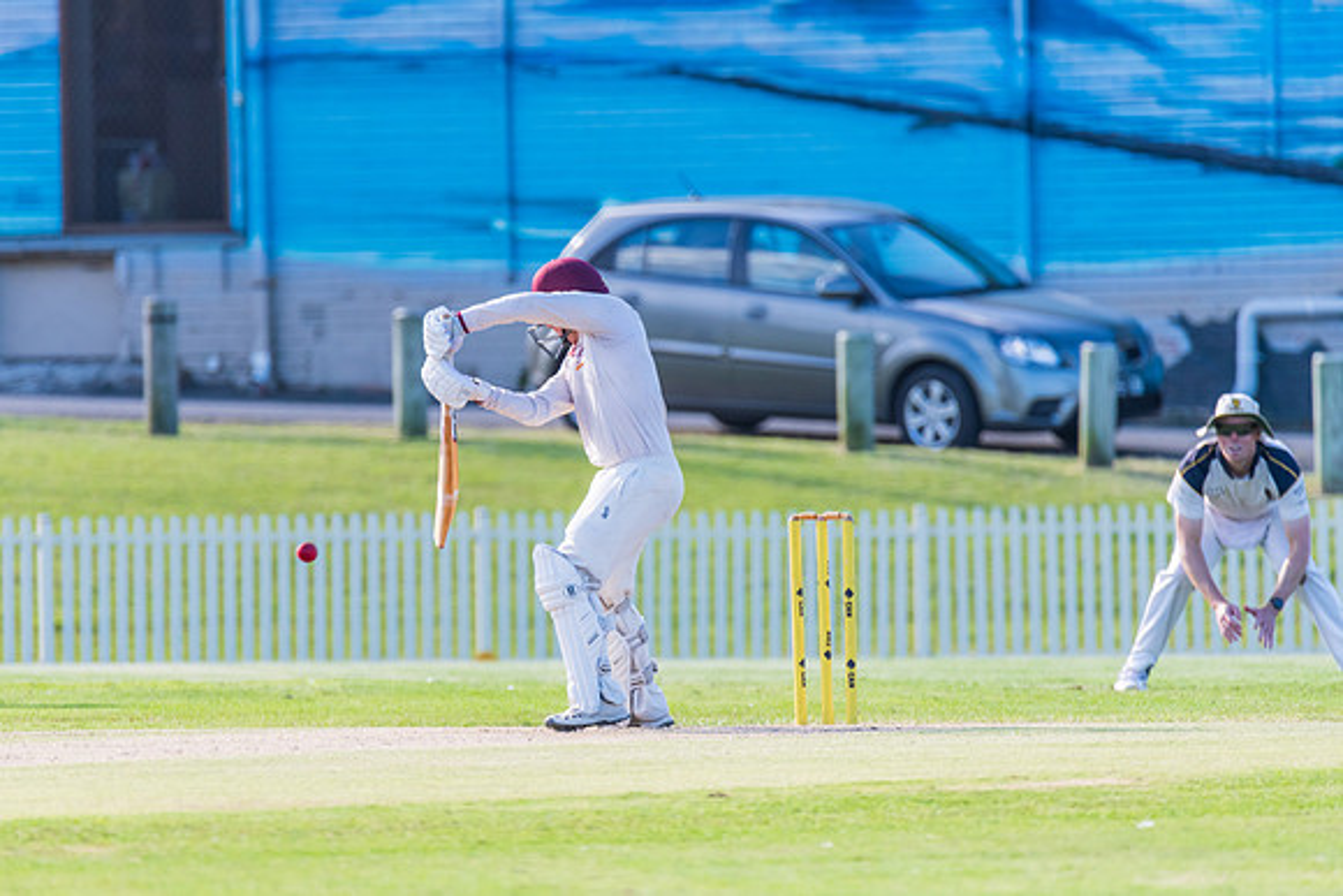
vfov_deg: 2.0
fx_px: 25615
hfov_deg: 3.0
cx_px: 580
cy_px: 422
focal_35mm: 687
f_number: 6.3
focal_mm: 600
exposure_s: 1/800
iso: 640
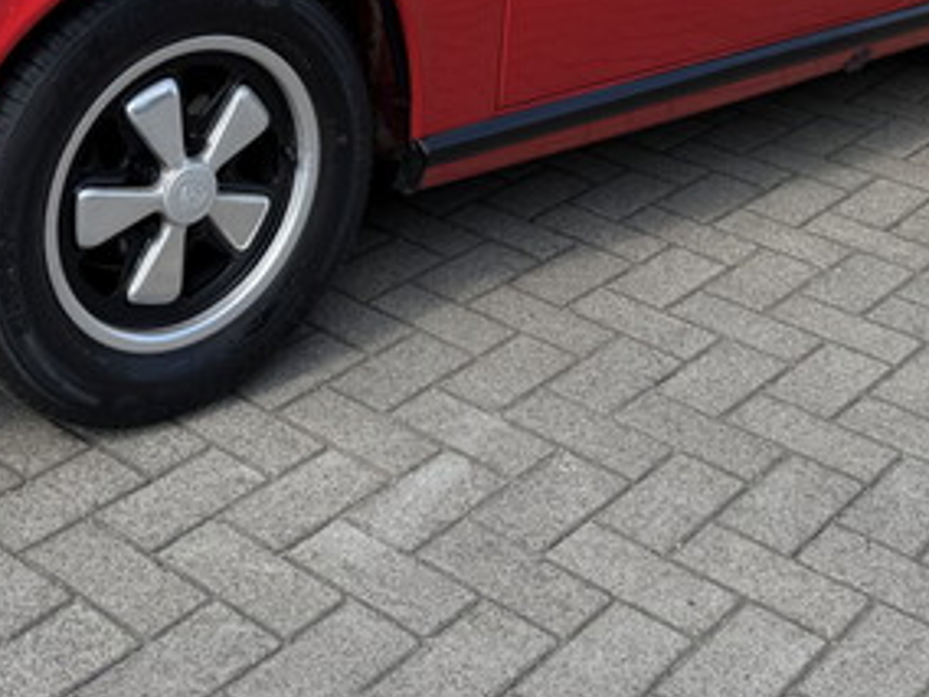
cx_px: 321
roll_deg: -3.6
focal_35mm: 65
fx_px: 1744
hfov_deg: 29.6
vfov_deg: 21.0
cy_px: -151
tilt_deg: -10.2
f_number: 1.78
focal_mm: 6.76
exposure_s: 1/1901
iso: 80
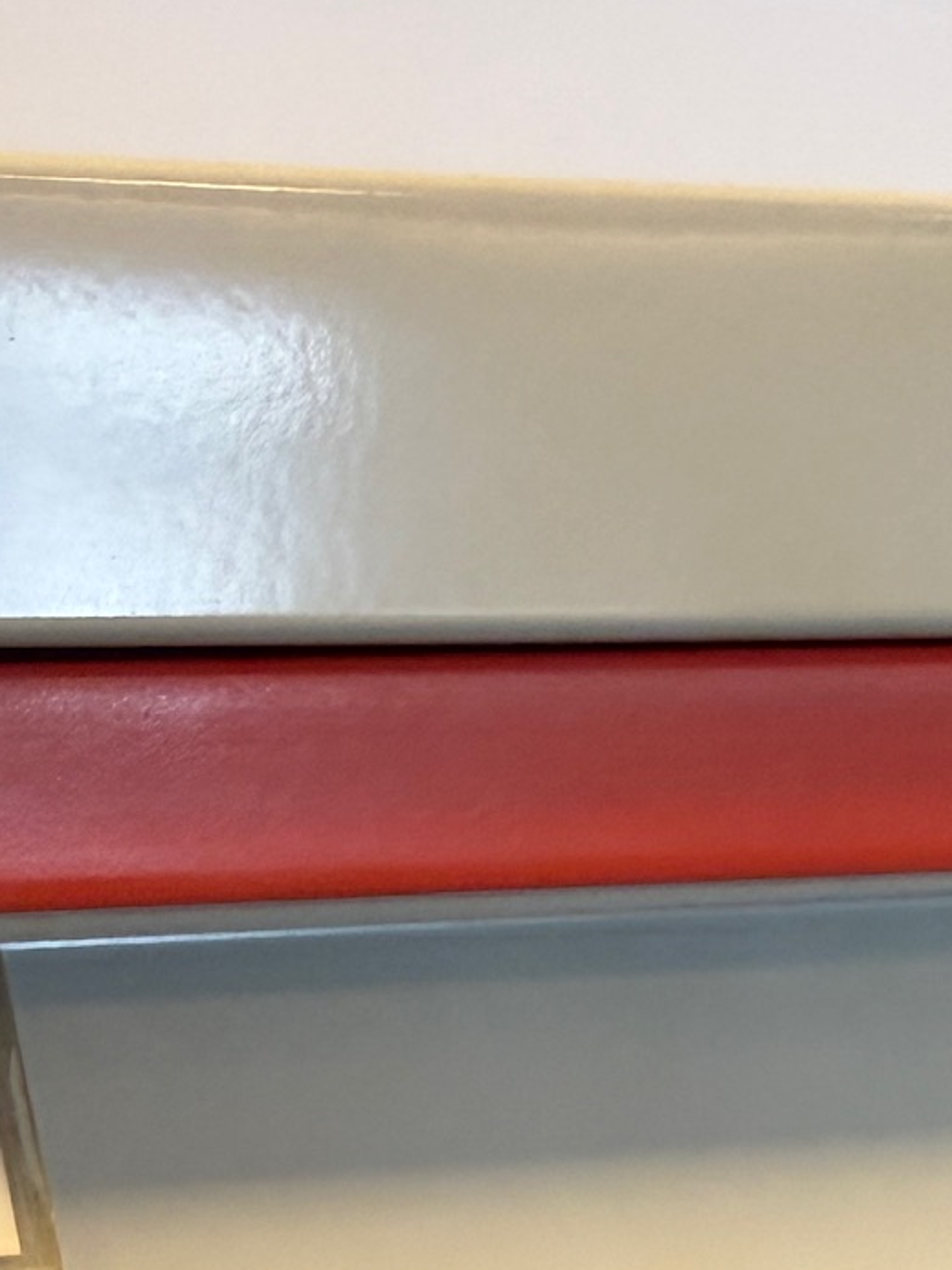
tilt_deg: -18.2
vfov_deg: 24.4
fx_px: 2603
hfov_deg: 18.5
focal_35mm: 71
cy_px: 1588
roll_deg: +0.0
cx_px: -451
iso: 200
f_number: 2.2
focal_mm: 2.22
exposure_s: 1/100
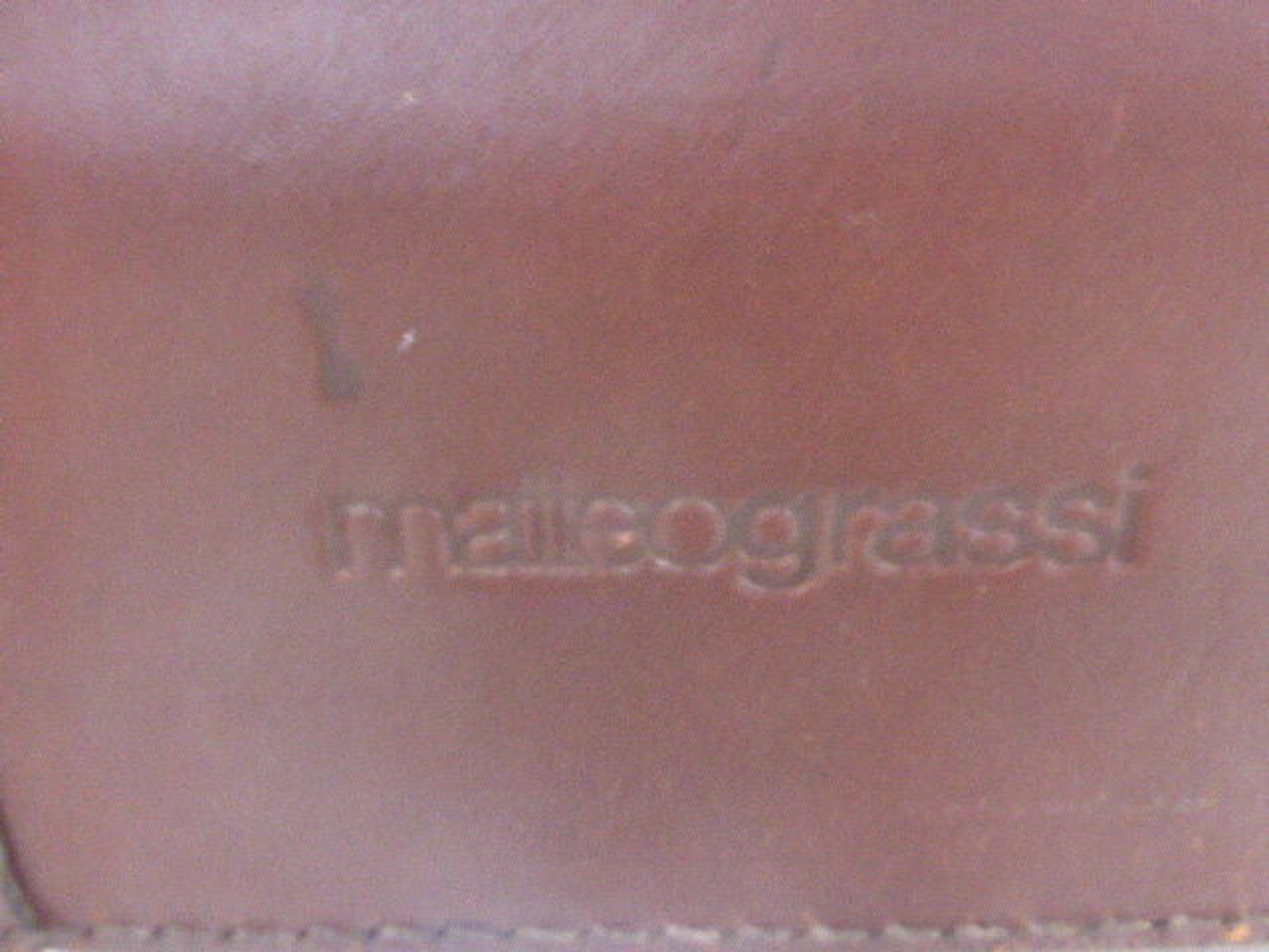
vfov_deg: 24.0
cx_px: 634
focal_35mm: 61
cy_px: 476
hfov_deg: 31.7
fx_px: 2236
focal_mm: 10.3
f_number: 4.7
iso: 2000
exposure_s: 1/8
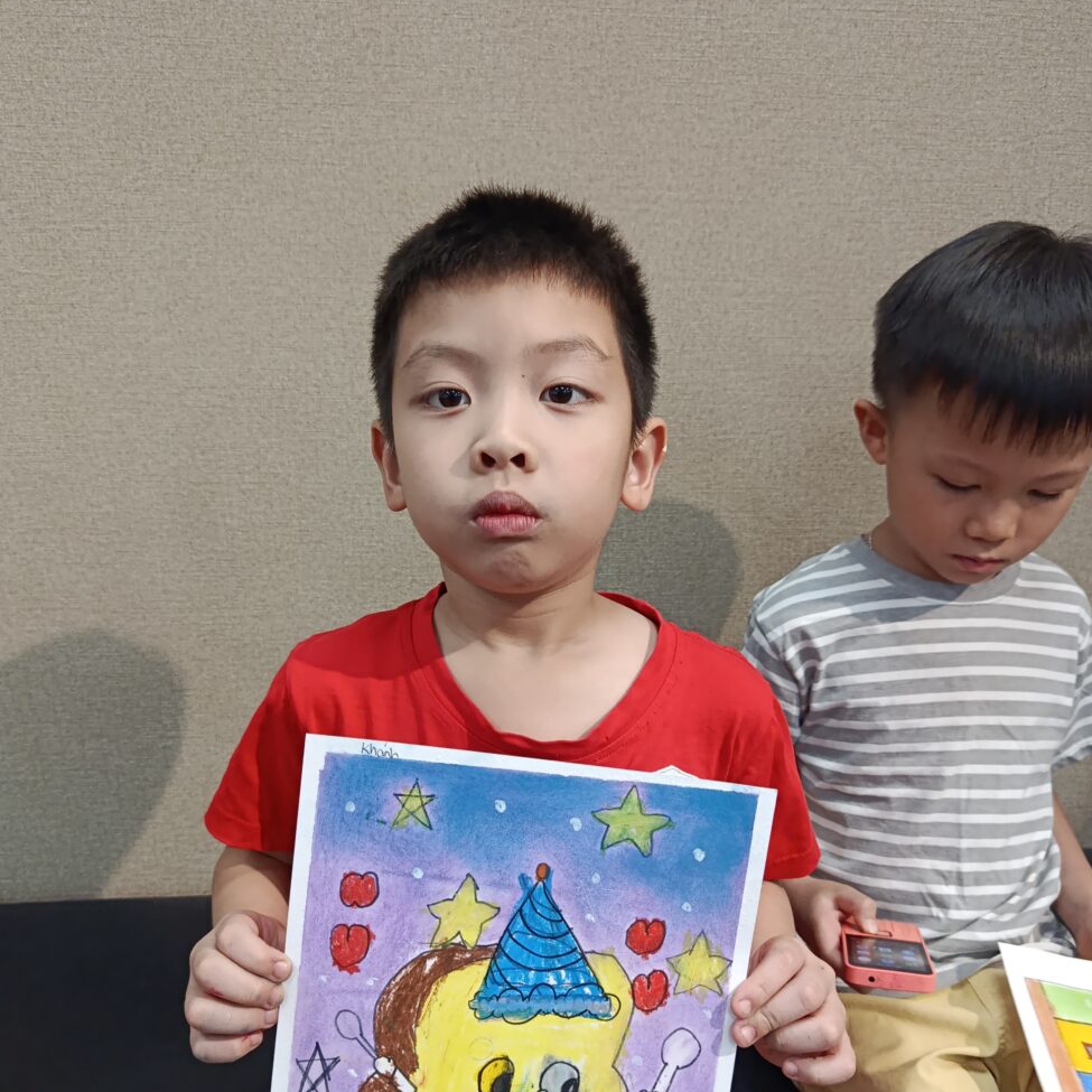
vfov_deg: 55.1
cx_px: 542
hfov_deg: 55.6
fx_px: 1035
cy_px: 665
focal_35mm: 29
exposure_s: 1/100
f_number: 1.7
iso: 676
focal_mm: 5.24
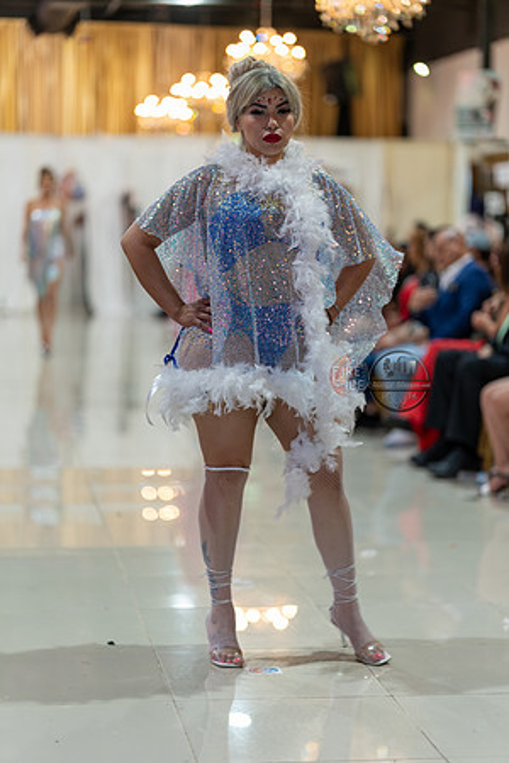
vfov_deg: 23.9
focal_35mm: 85
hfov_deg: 16.1
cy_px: 382
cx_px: 254
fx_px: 1803
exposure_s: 1/160
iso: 160
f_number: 1.4
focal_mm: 85
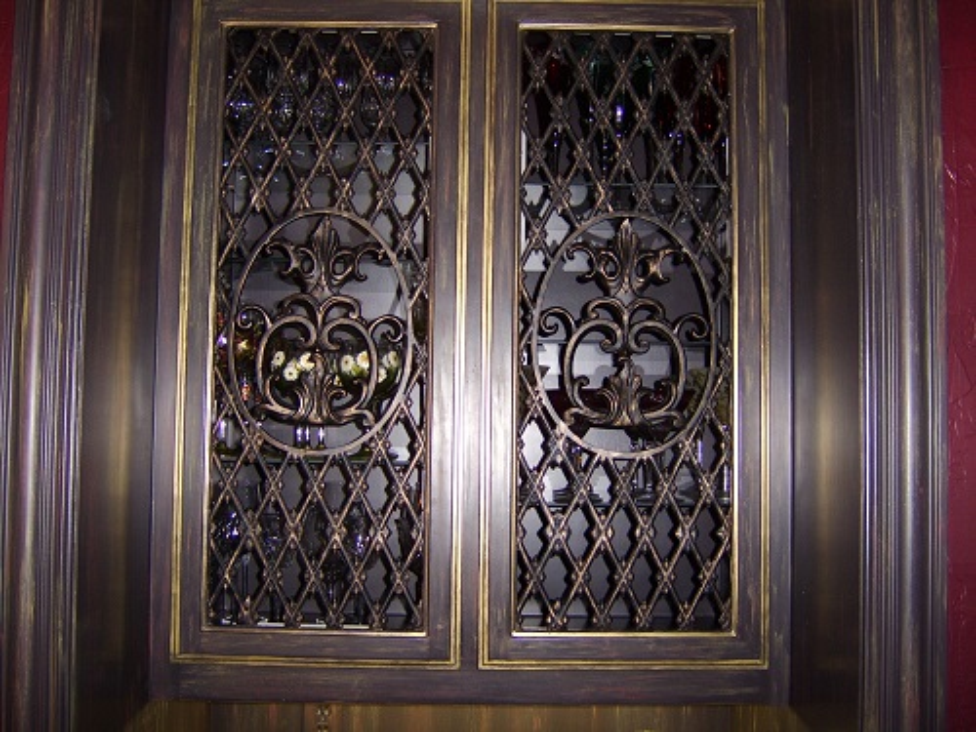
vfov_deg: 45.4
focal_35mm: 31
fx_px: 874
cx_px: 488
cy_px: 366
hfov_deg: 58.4
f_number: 2.7
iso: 141
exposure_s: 1/30
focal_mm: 8.13
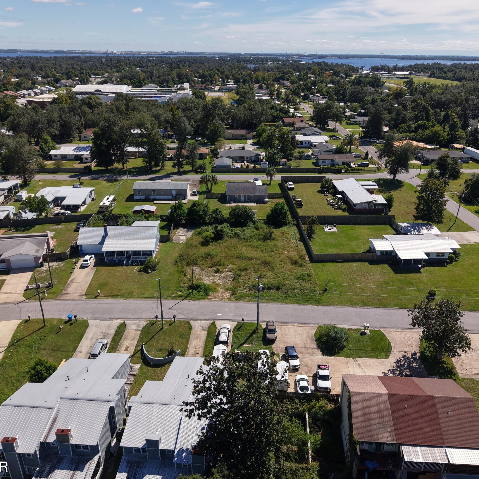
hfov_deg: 55.6
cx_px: 253
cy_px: 244
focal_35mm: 29
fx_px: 454
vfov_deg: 55.6
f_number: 1.8
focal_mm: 8.67
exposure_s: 1/80
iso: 100
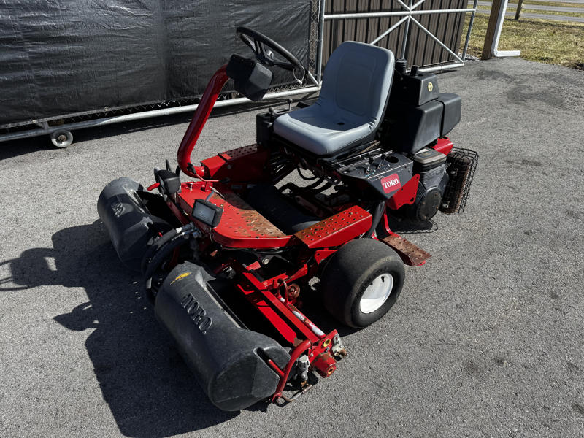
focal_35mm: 24
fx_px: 405
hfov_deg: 71.6
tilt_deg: -31.4
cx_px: 292
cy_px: 219
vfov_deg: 56.8
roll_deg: -0.4
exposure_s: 1/1923
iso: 80
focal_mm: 6.76
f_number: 1.78
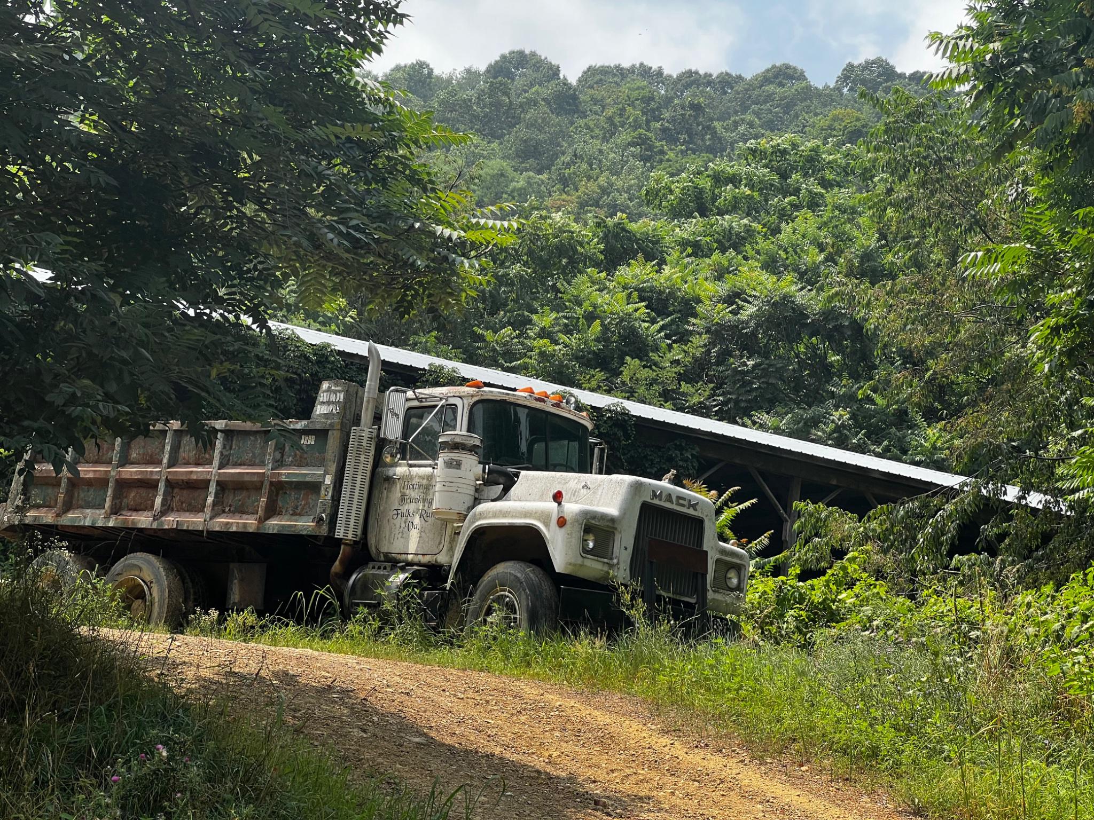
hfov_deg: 25.3
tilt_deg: +10.4
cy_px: 410
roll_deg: -6.6
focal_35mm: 77
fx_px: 2433
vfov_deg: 19.1
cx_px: 547
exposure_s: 1/388
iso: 32
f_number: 2.8
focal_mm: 9
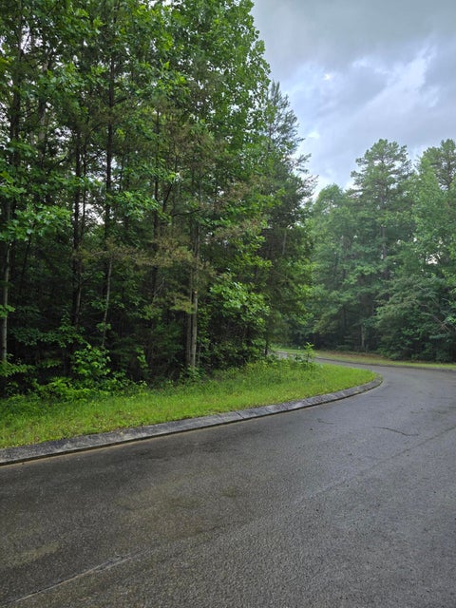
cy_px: 304
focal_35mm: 23
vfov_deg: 73.9
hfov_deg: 58.9
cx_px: 228
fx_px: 404
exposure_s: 1/180
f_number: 1.7
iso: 40
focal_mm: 6.3
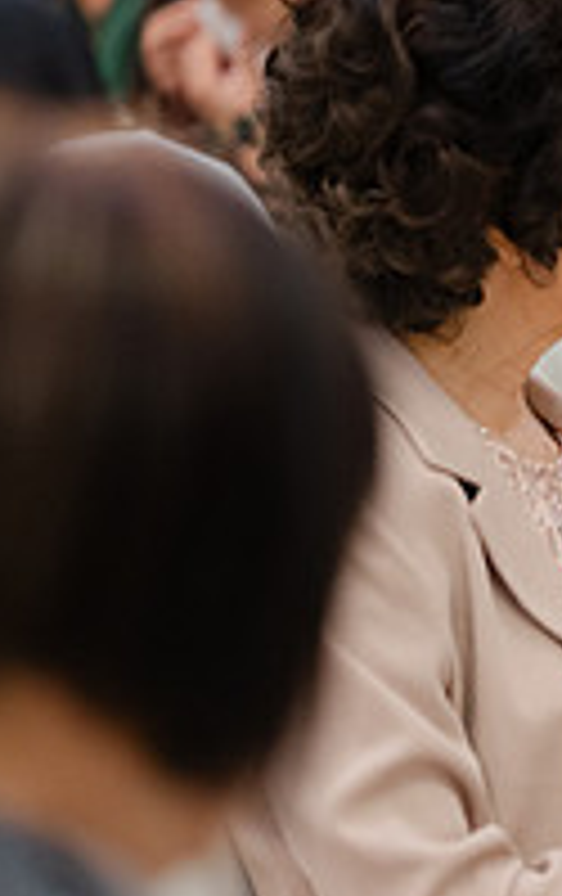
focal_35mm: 252
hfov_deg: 5.1
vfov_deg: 8.3
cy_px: 471
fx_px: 6153
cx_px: 1137
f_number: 1.8
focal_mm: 85
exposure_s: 1/125
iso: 800
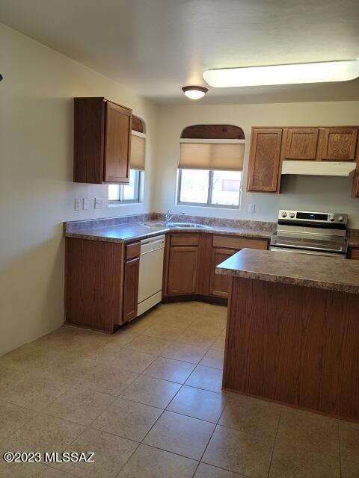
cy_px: 239
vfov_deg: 63.4
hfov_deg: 49.7
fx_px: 387
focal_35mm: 28
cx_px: 180
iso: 160
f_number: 2
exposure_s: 1/60
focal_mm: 5.9
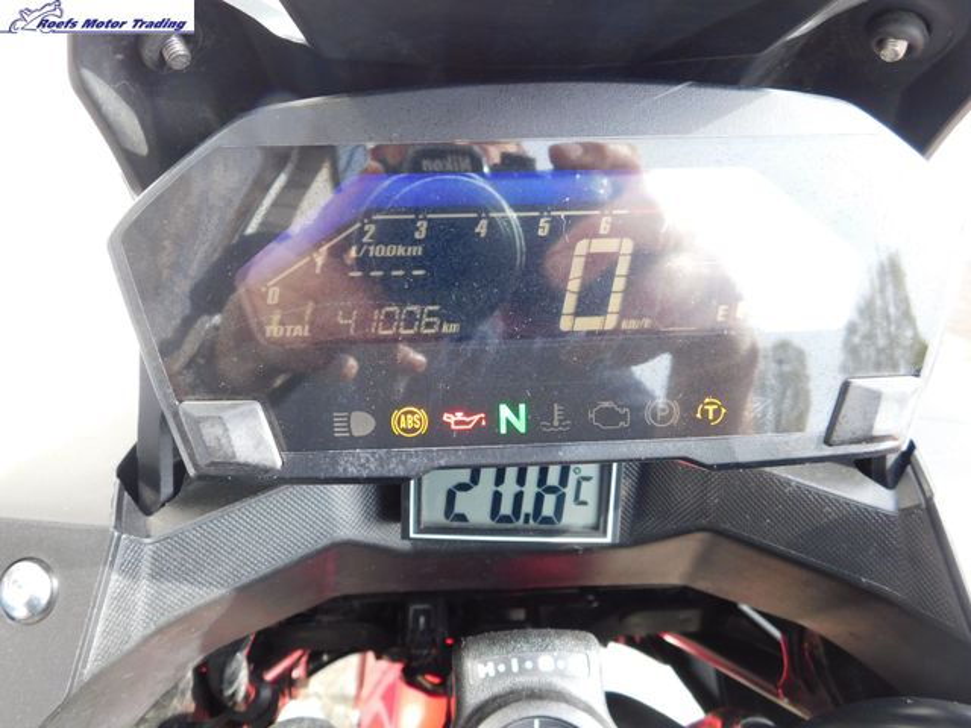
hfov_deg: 60.0
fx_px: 842
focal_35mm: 30
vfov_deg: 46.8
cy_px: 364
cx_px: 486
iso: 125
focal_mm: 5.3
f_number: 3.2
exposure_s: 1/60
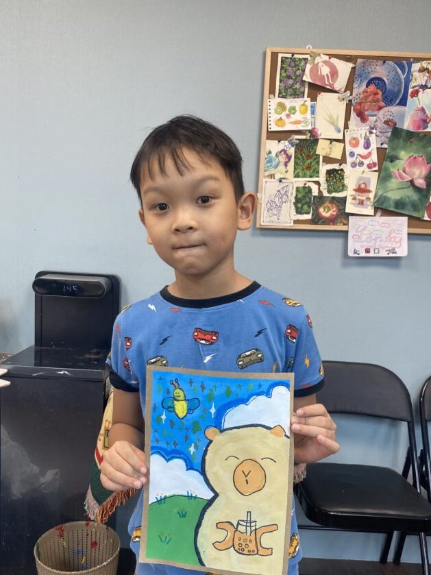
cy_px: 319
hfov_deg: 45.4
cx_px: 197
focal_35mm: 31
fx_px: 515
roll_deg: -2.8
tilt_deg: -7.4
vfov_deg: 58.2
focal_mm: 4.25
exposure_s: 1/100
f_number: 1.8
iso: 100
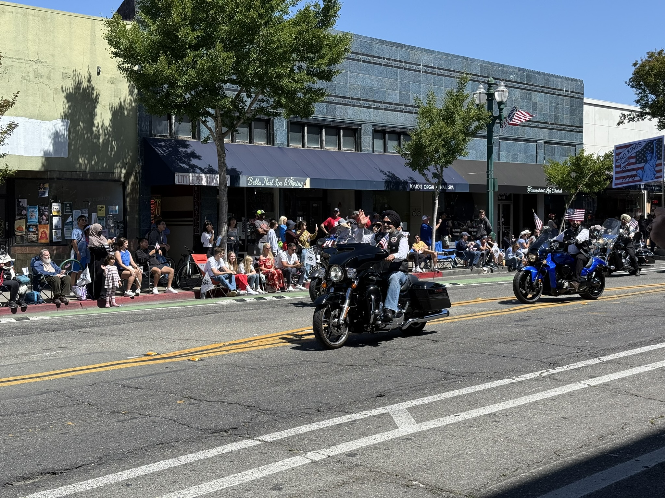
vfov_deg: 30.3
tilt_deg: -0.8
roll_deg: +1.7
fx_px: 922
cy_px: 249
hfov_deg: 39.7
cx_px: 332
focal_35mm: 48
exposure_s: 1/3891
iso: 80
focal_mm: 6.76
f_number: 1.78
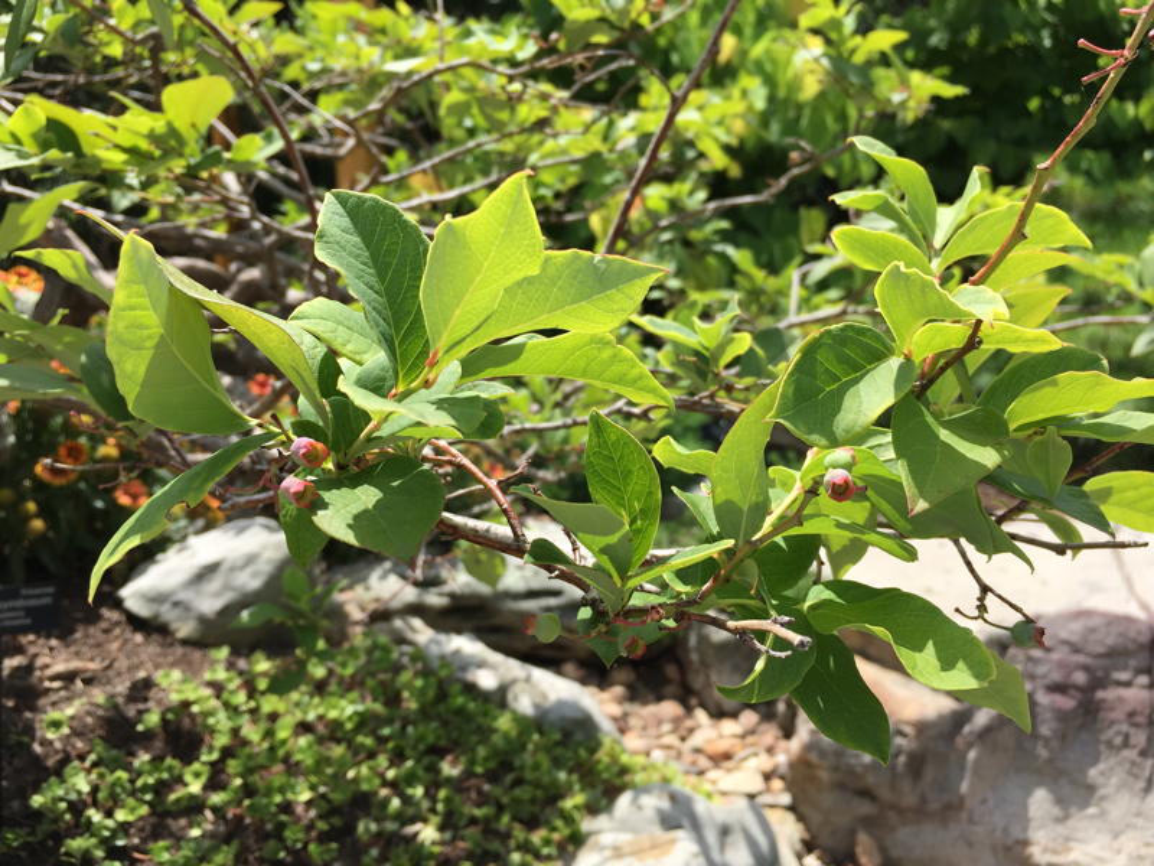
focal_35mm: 29
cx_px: 577
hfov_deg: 61.7
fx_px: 967
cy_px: 433
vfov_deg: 48.2
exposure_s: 1/1276
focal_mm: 4.15
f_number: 2.2
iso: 32
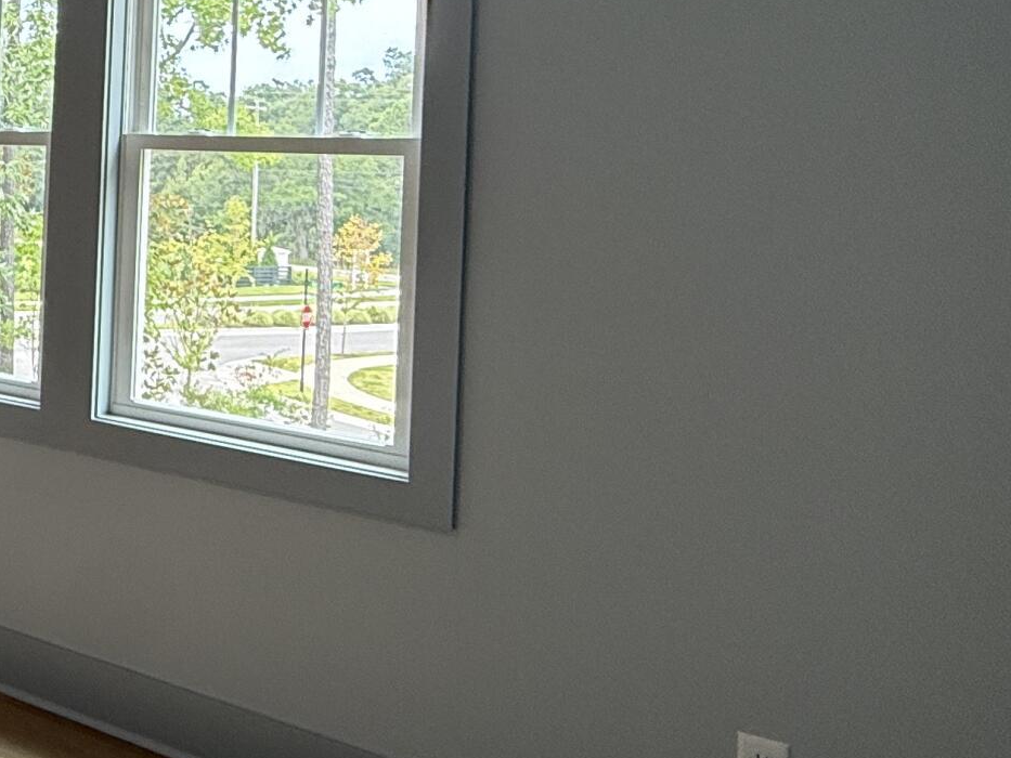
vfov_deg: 31.3
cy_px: 147
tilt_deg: +0.6
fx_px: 1314
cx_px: -372
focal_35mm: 45
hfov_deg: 30.7
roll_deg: -3.1
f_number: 2.2
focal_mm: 2.22
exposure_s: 1/120
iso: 80
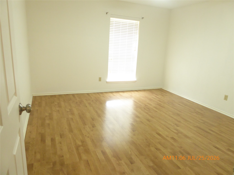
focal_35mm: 24
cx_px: 117
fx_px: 162
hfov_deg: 71.6
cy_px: 88
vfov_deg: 56.8
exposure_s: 1/15
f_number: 3.3
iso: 400
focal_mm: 4.3
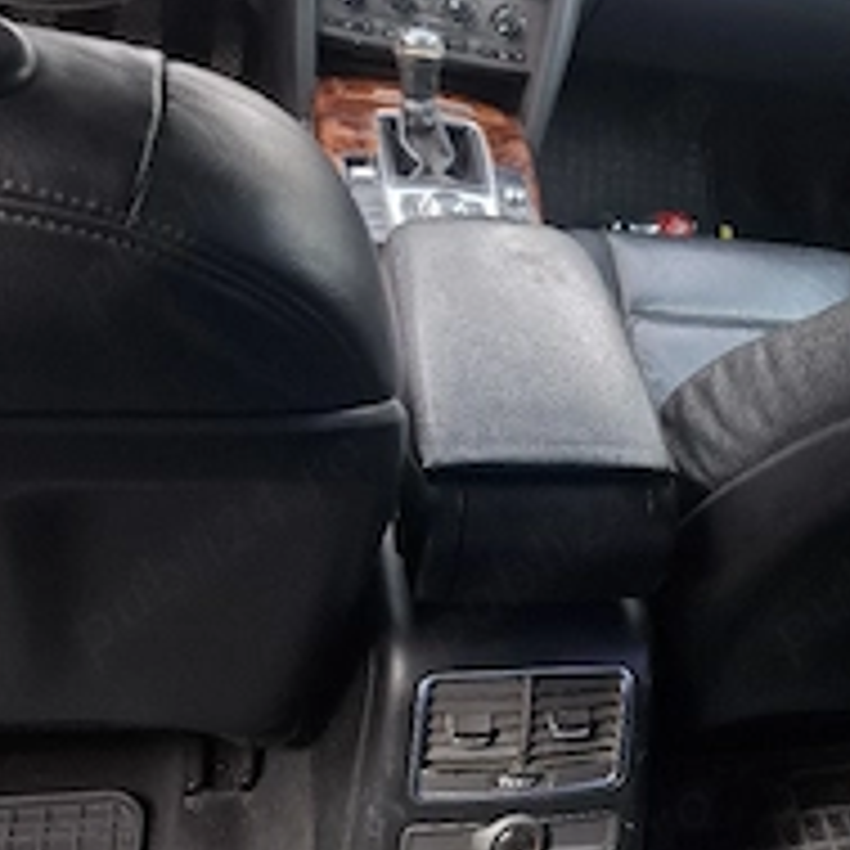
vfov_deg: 38.5
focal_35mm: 43
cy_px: 247
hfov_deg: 38.0
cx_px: 657
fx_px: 1195
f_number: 1.8
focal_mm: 5.54
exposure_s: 1/143
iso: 50
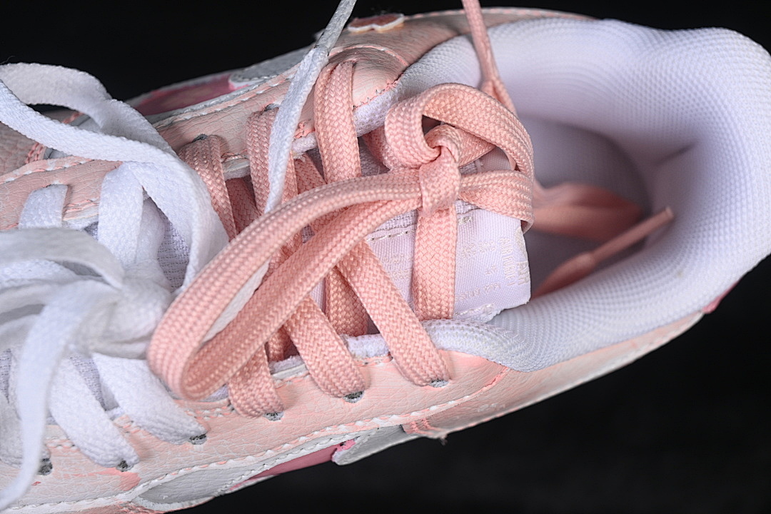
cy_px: 257
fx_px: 1606
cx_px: 386
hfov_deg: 27.0
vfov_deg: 18.2
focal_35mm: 75
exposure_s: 1/80
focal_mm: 50
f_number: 7.1
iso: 160
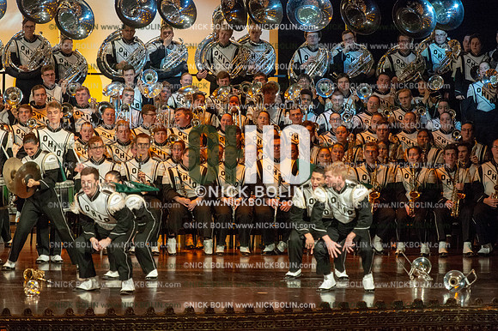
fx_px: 2903
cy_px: 166
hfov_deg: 9.8
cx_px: 249
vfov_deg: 6.5
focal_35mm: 210
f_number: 5.6
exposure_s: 1/320
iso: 8000
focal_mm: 210
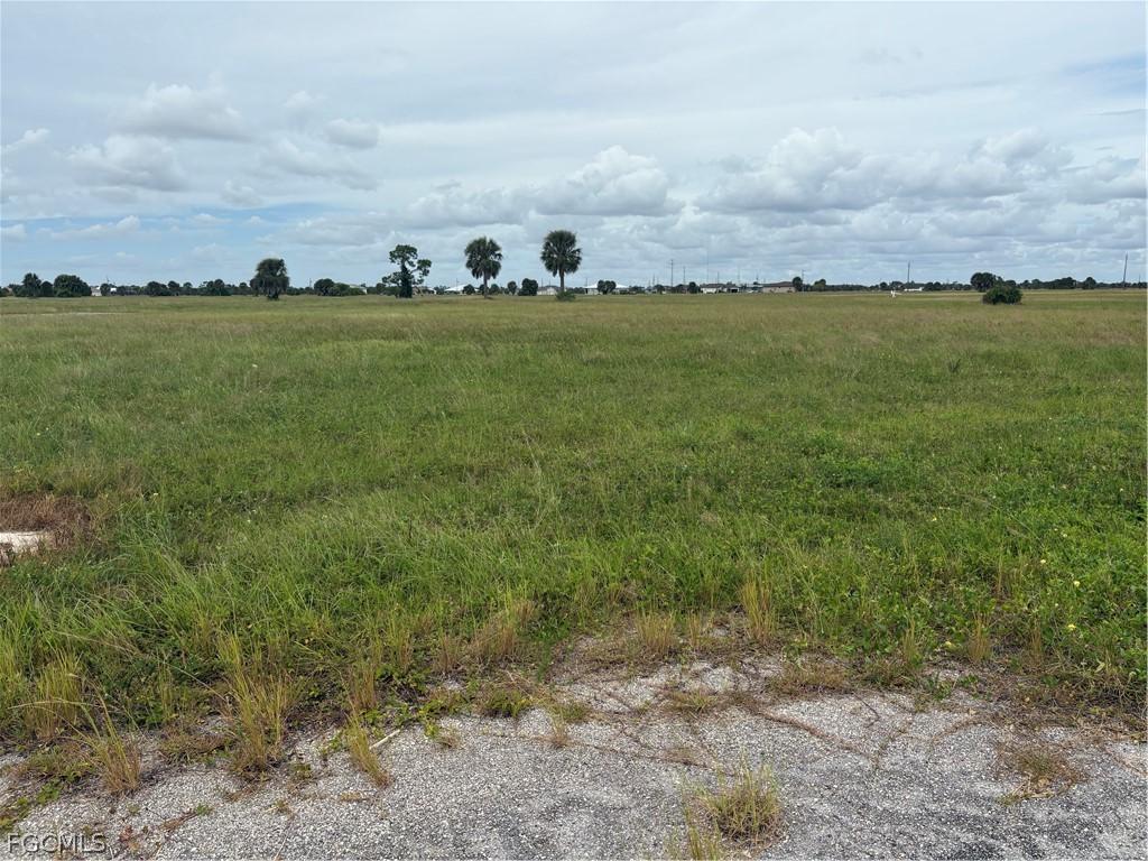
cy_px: 430
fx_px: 862
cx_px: 574
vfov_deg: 53.1
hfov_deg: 67.3
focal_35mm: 26
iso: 50
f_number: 1.6
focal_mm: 5.96
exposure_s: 1/3831
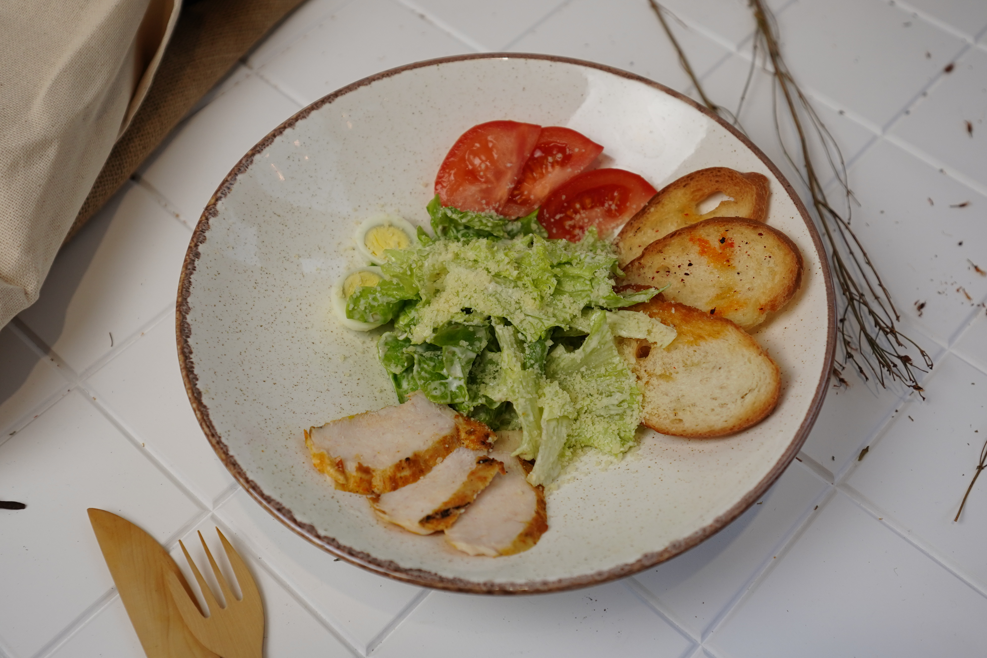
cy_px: 329
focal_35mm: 42
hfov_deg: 46.4
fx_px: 1151
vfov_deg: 31.9
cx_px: 494
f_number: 3.2
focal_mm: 28
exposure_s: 1/250
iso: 400
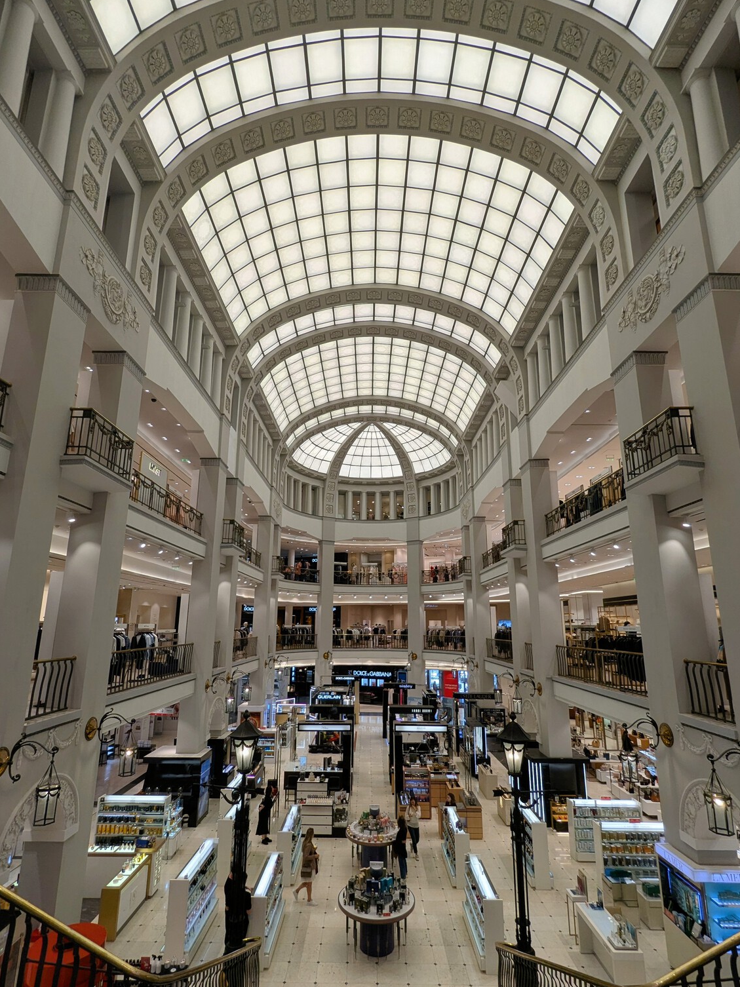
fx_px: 485
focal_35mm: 17
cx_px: 361
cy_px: 511
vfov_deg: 91.0
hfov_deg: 74.7
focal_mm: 2.35
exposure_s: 1/120
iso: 47
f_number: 2.2
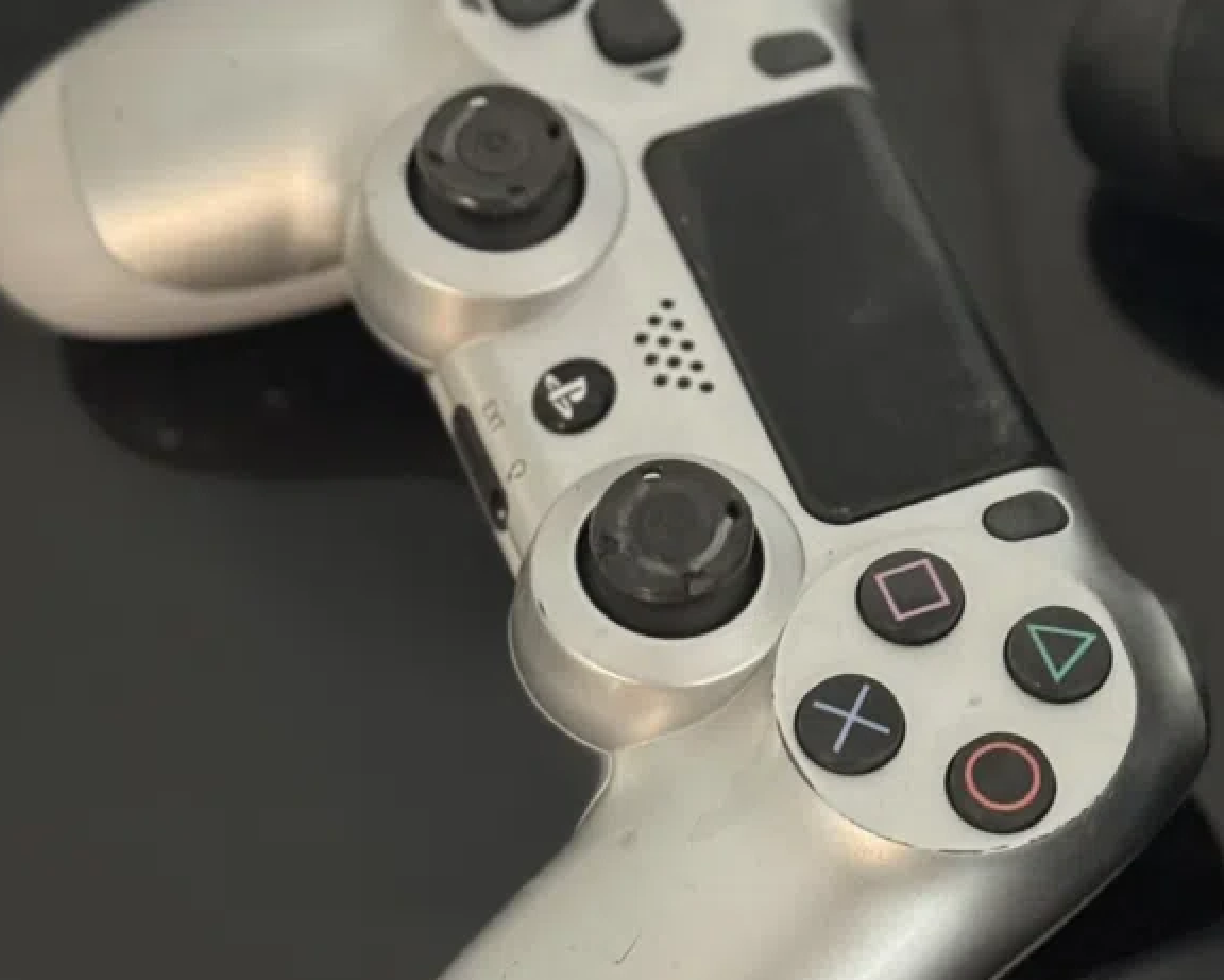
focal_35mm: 111
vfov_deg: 13.9
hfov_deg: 17.1
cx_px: 1075
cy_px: 592
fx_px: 4022
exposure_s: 1/24
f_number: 1.78
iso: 800
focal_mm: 6.76
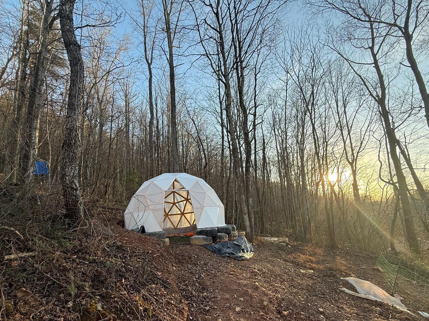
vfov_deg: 74.1
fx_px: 211
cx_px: 210
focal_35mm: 17
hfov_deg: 91.0
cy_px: 188
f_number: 2.2
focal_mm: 2.22
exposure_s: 1/304
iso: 64
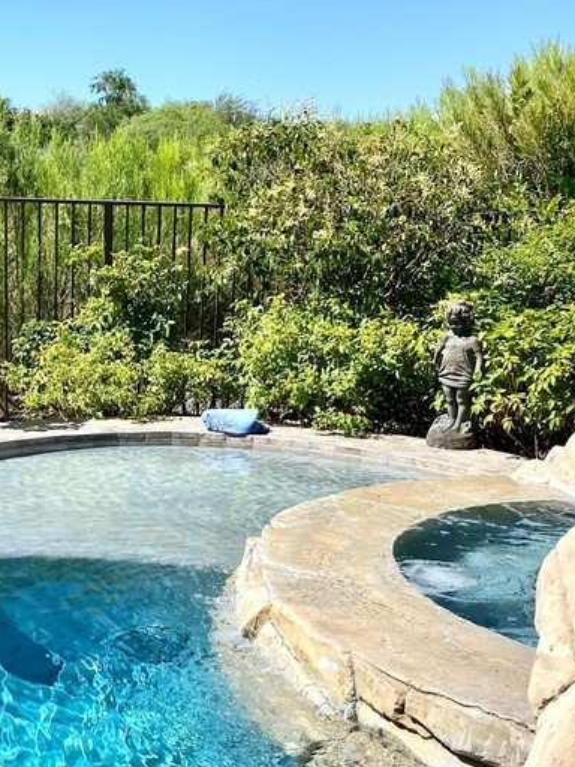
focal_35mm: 52
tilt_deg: -11.6
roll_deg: -2.1
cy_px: 505
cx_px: 117
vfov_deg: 36.5
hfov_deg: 27.5
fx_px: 1152
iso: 32
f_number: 1.8
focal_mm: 4.25
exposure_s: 1/3497
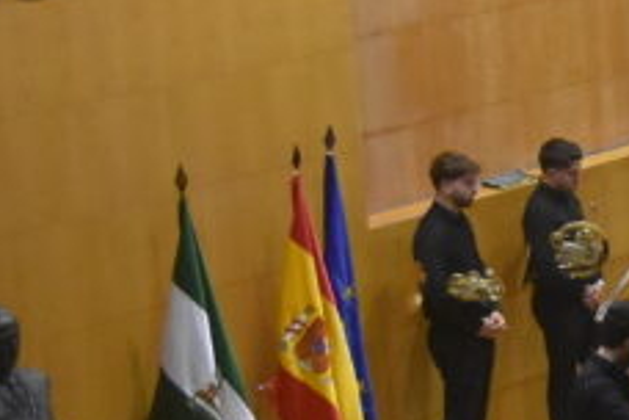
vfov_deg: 9.3
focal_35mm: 148
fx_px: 2586
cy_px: 316
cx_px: 1142
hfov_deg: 12.6
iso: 3600
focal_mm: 22
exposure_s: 1/60
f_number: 3.5
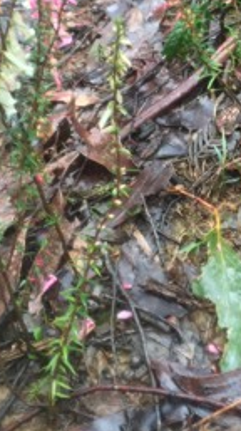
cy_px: 122
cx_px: 221
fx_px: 729
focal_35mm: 64
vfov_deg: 32.4
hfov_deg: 18.4
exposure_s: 1/30
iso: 100
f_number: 2.2
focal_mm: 4.15
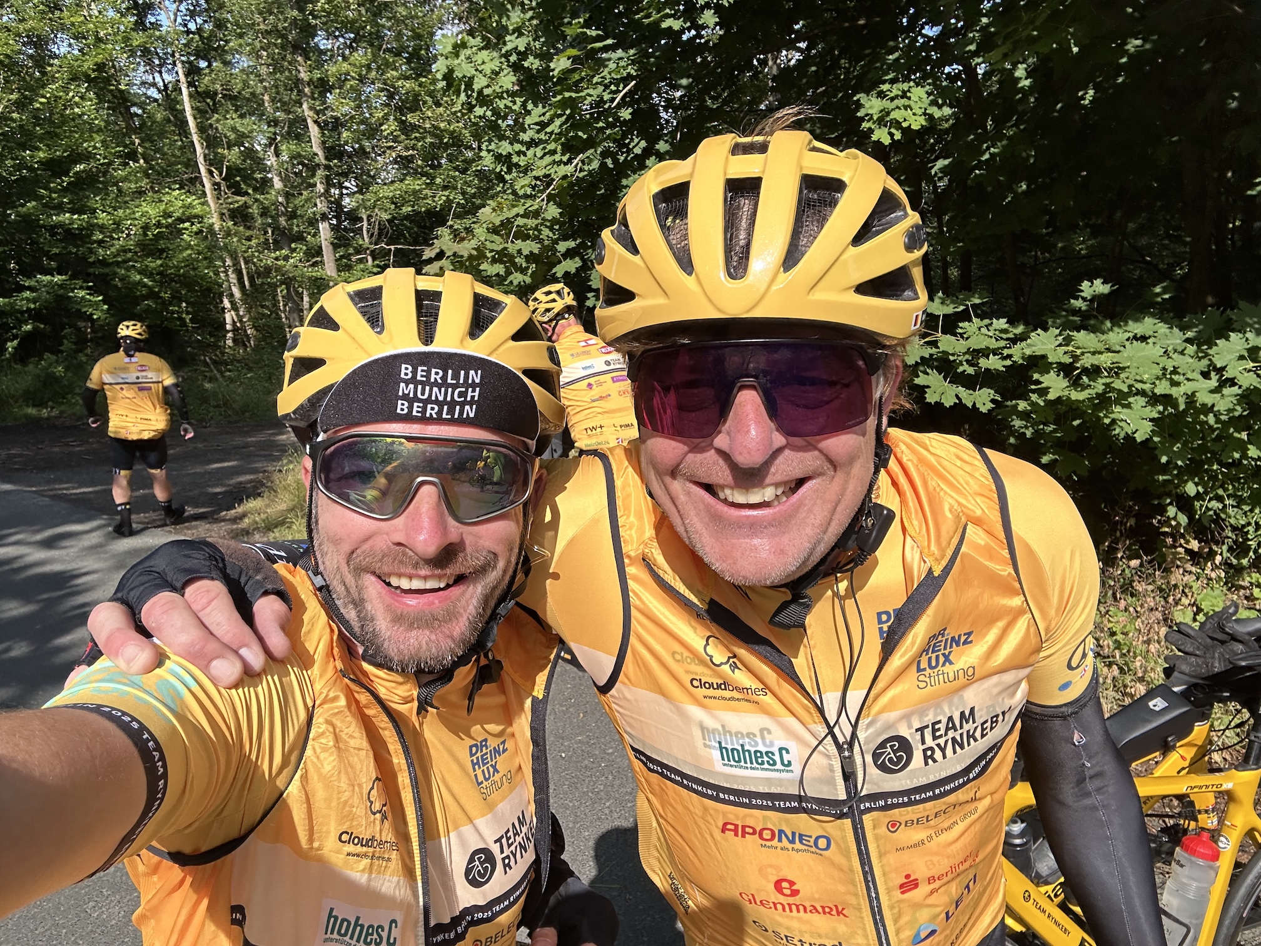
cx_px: 630
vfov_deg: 58.9
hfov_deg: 73.9
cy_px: 473
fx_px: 838
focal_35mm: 23
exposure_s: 1/931
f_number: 1.9
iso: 25
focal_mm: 2.69
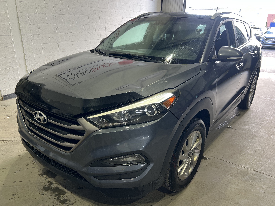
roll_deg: -1.3
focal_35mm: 27
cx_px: 140
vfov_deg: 51.3
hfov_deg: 65.3
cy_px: 101
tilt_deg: -18.6
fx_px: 214
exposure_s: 1/121
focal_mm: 5.7
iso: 64
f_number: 1.5
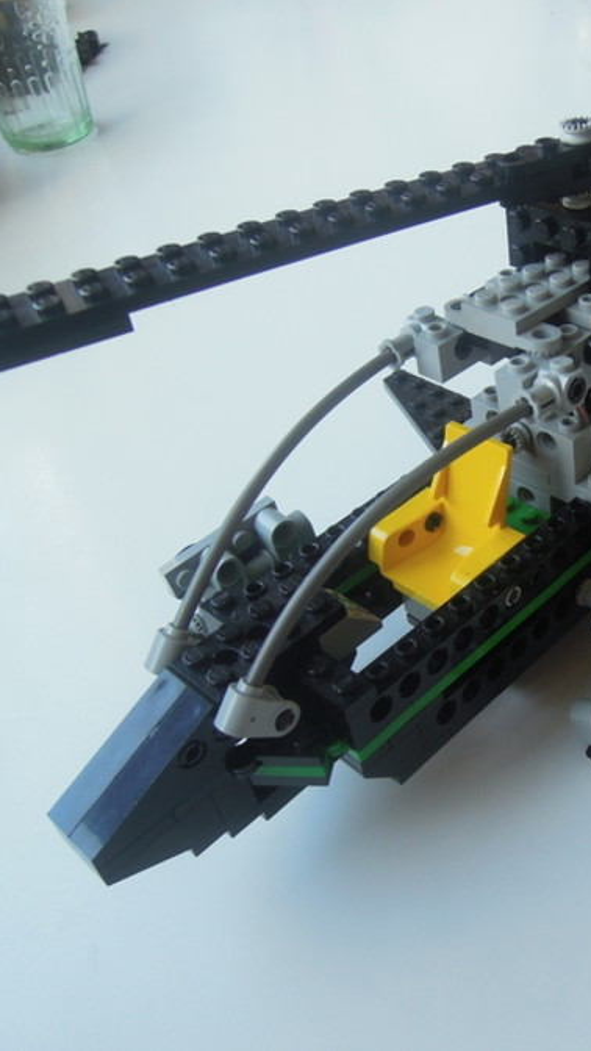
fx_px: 975
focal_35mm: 35
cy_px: 525
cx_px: 503
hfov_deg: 32.4
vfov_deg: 56.6
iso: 160
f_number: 2.8
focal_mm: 4.3
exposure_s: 1/125
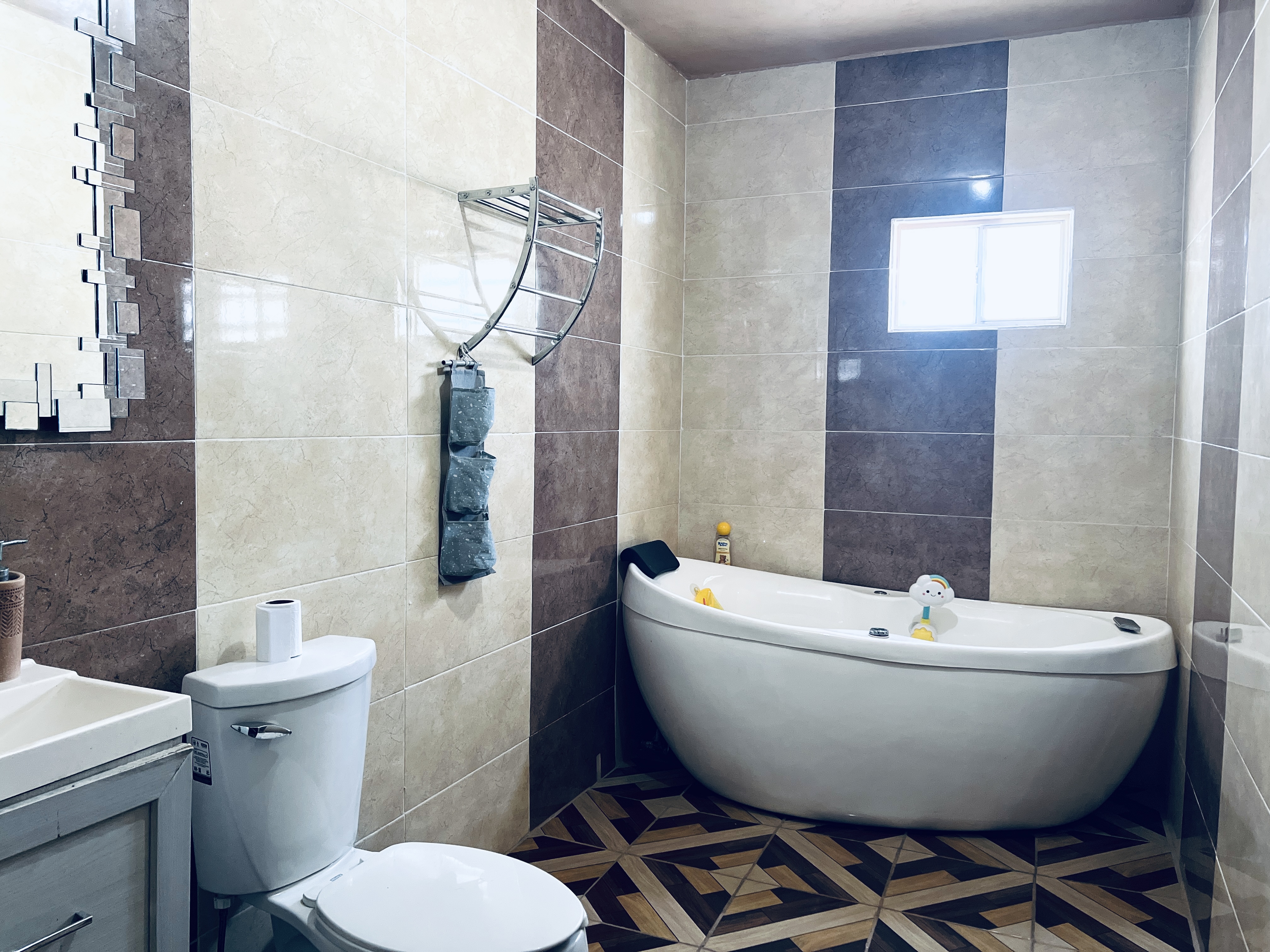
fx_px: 954
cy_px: 476
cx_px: 635
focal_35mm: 26
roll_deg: -0.6
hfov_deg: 67.3
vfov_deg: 53.1
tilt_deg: -2.9
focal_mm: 5.7
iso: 320
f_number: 1.5
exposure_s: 1/60
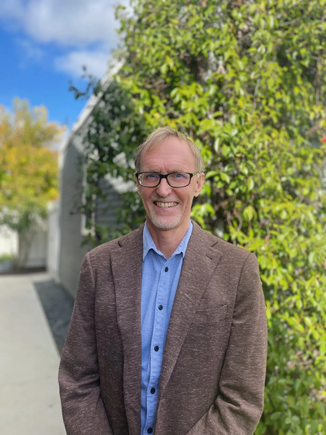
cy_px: 218
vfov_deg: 67.3
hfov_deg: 53.1
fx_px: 326
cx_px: 163
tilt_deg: +0.6
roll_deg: +0.3
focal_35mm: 26
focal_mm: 4.2
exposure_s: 1/1221
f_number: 1.6
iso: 50
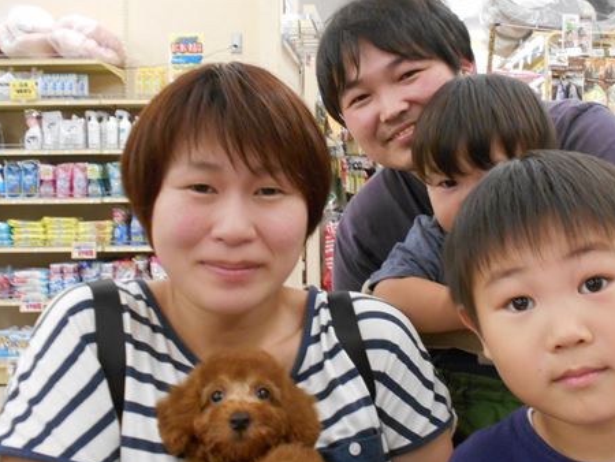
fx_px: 711
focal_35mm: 40
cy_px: 217
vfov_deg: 36.0
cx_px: 396
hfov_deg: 46.2
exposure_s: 1/30
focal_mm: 5.1
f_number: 3.4
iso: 320
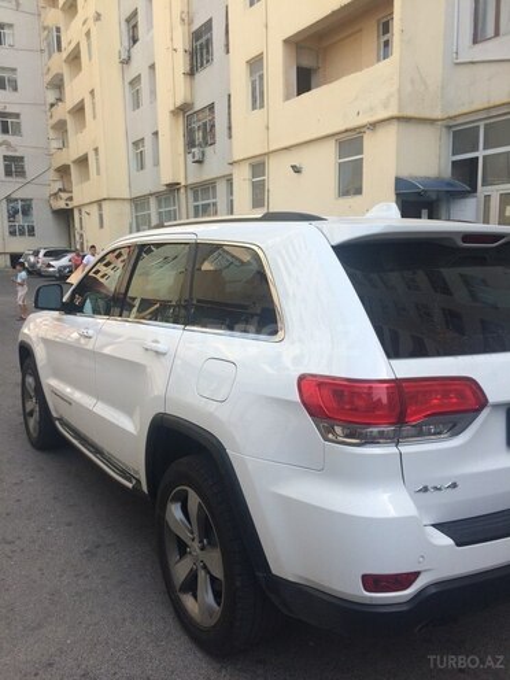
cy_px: 340
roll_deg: +2.1
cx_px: 255
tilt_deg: -8.7
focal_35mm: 29
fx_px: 570
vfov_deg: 61.7
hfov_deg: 48.2
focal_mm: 4.15
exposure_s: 1/954
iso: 32
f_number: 2.2
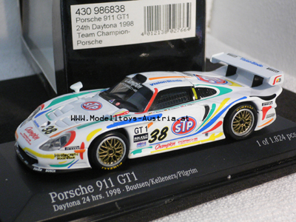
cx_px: 148
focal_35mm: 66
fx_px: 564
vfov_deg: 22.3
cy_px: 111
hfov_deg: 29.4
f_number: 4
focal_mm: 11
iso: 200
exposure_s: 1/13
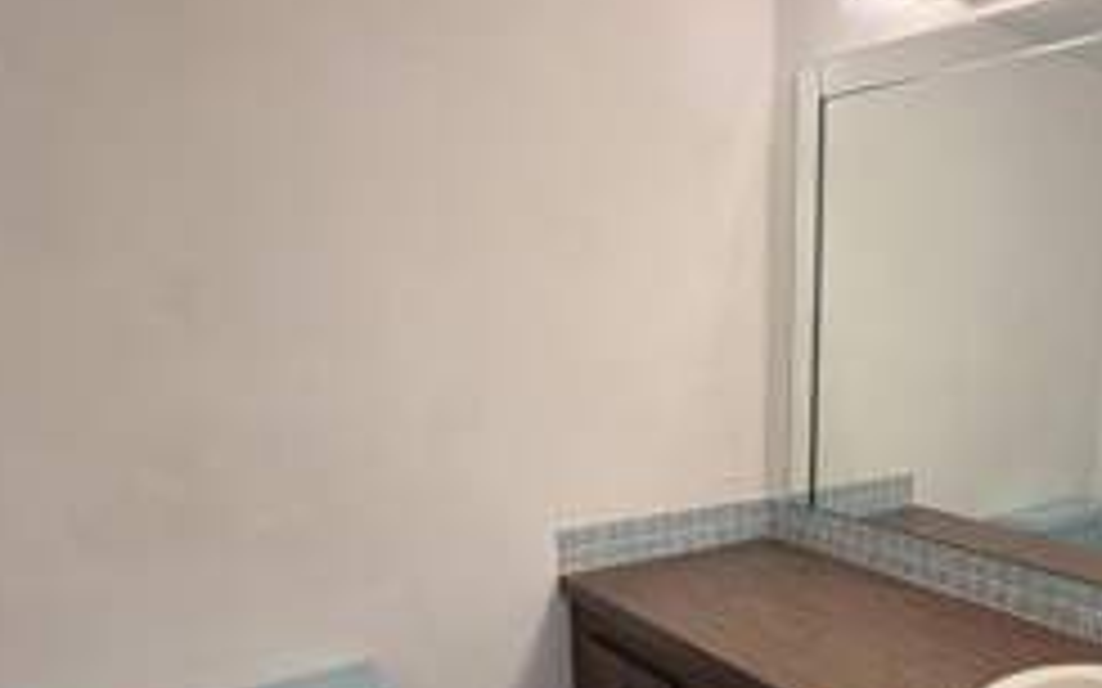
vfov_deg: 42.3
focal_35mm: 29
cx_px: 832
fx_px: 871
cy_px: 483
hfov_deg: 60.9
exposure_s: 1/120
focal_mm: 2.22
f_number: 2.2
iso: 64
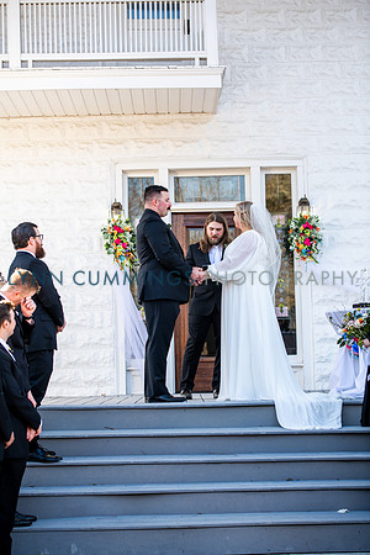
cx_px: 185
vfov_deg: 28.8
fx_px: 1079
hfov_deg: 19.5
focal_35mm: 70
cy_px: 278
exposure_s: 1/320
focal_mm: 70
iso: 200
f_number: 3.5
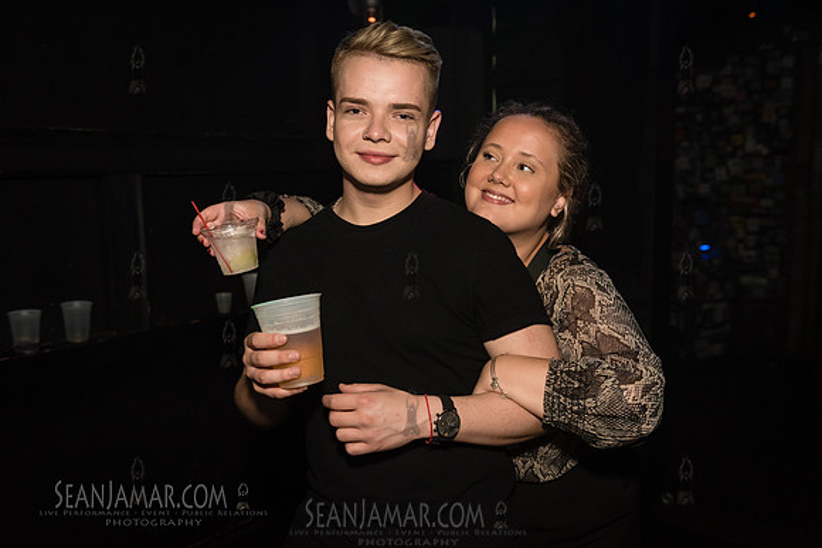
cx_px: 411
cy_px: 274
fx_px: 799
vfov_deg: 37.9
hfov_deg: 54.4
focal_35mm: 35
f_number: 4
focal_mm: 35
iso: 2000
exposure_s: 1/250
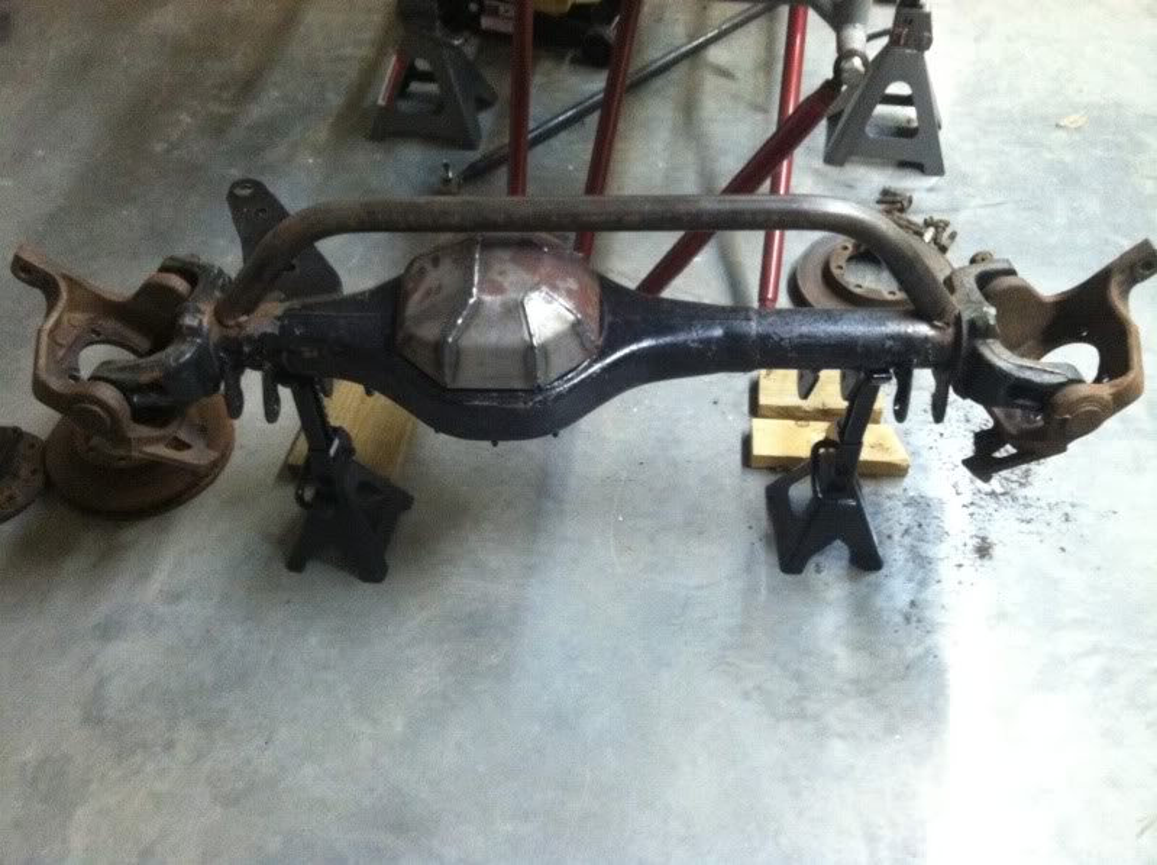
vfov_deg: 40.6
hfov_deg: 52.7
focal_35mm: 35
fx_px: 1168
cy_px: 432
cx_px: 578
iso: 640
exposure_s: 1/15
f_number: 2.8
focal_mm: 3.9
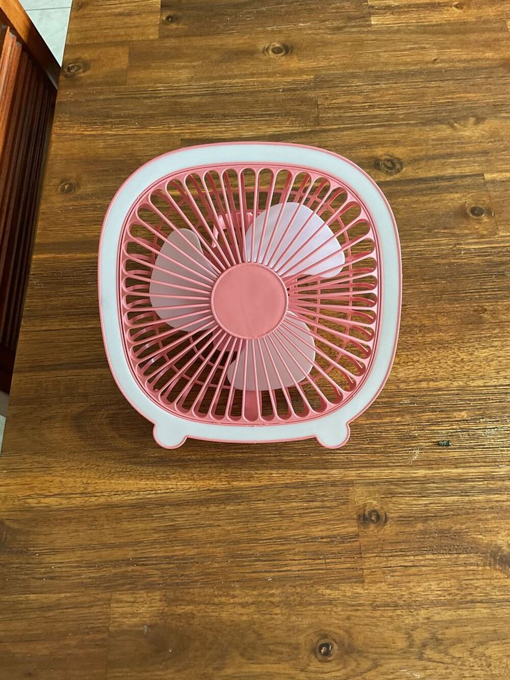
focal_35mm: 29
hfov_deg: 48.2
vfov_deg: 61.7
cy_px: 340
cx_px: 255
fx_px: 570
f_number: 1.8
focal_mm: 3
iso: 100
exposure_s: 1/60
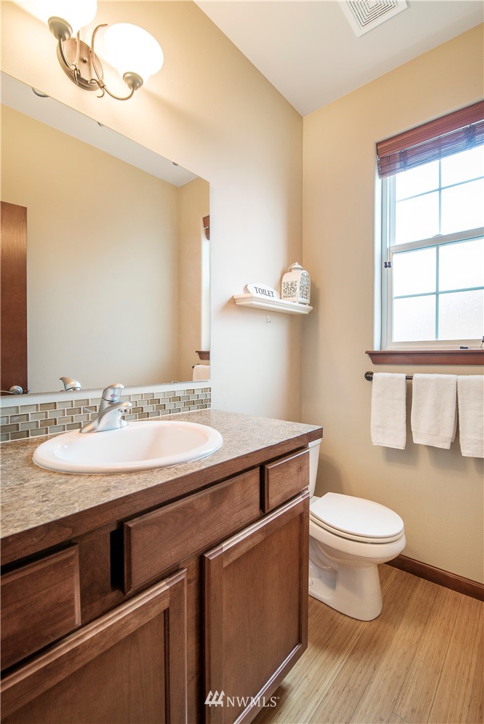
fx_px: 302
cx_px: 242
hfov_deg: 77.4
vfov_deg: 100.3
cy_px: 362
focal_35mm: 15
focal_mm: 15
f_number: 6.3
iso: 500
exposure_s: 1/13
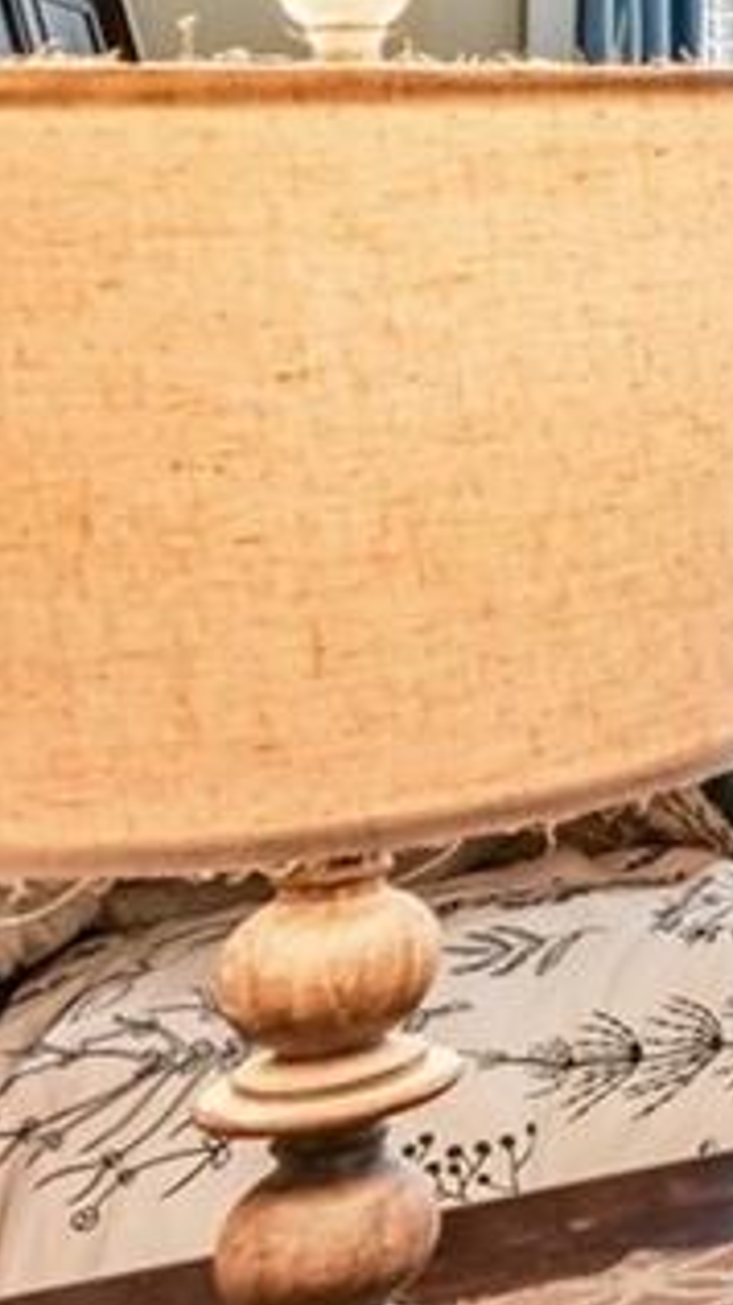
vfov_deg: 27.7
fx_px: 2560
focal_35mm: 74
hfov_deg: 9.7
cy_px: 173
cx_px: 2500
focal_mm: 14
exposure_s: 1/5
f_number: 8
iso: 400
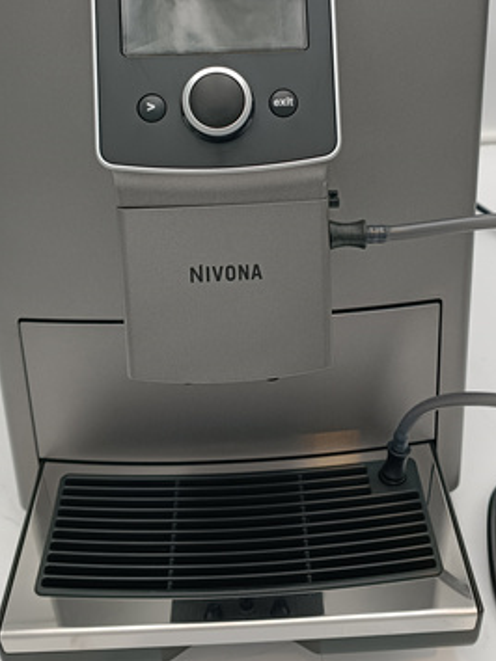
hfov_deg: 32.8
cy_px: 181
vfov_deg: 41.9
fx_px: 841
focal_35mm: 44
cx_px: 269
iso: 143
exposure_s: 1/114
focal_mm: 4.81
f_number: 1.8
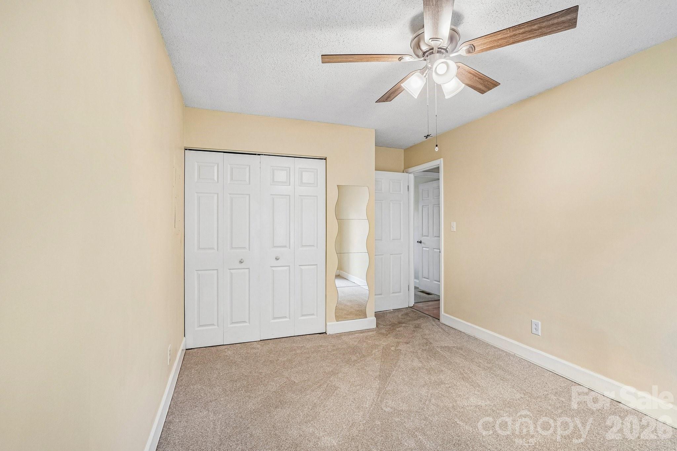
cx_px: 338
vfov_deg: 77.3
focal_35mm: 15
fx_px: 282
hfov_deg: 100.4
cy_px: 226
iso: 400
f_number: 8
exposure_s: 1/13
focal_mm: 10
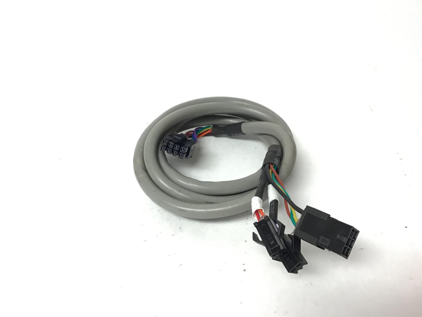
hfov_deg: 58.4
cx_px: 211
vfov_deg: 45.4
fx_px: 378
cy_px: 158
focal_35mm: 31
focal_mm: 3.3
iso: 50
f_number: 2.4
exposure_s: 1/33
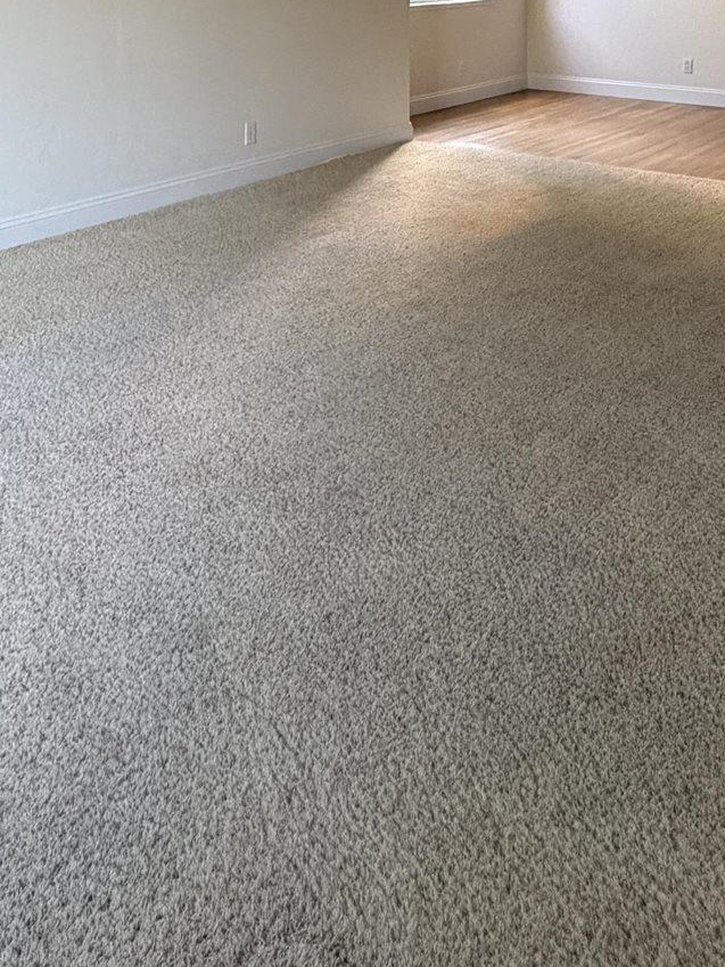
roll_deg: +0.4
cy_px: 48
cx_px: 392
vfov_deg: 43.5
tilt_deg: -5.5
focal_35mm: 38
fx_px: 1061
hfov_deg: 37.7
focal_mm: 2.22
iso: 320
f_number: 2.2
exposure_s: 1/116
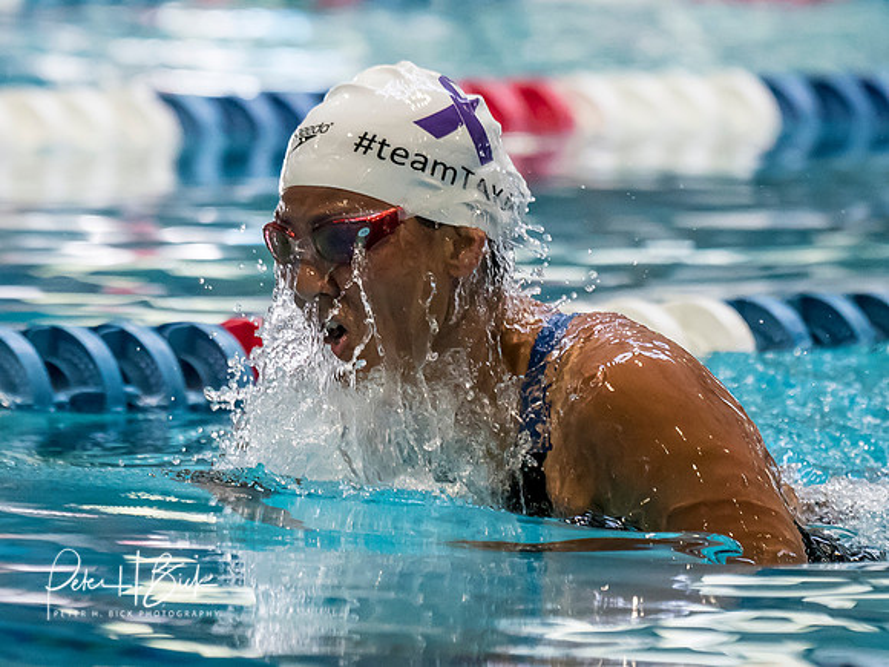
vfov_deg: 2.3
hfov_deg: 3.1
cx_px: 337
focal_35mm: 640
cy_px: 478
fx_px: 16424
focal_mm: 200
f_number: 3.5
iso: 3200
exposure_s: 1/1000
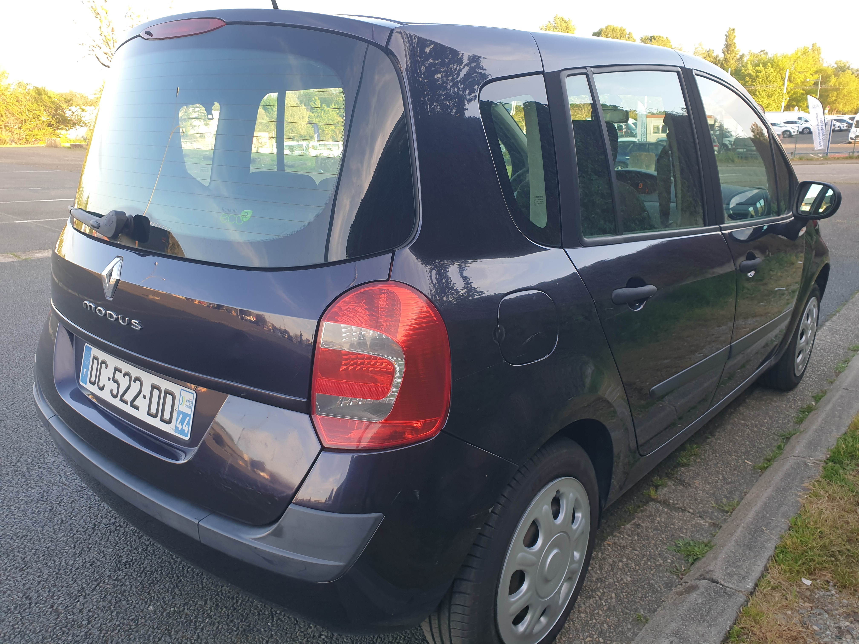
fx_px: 645
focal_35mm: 26
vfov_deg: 53.1
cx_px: 430
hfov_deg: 67.3
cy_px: 322
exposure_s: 1/100
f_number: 2.4
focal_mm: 4.3
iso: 64
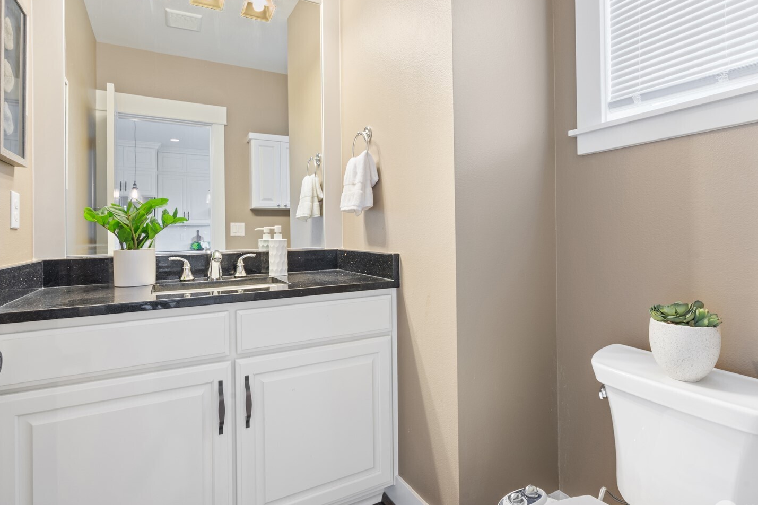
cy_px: 233
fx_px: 400
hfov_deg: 86.9
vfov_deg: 64.4
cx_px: 391
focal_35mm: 19
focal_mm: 16
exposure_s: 5
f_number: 11
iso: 100
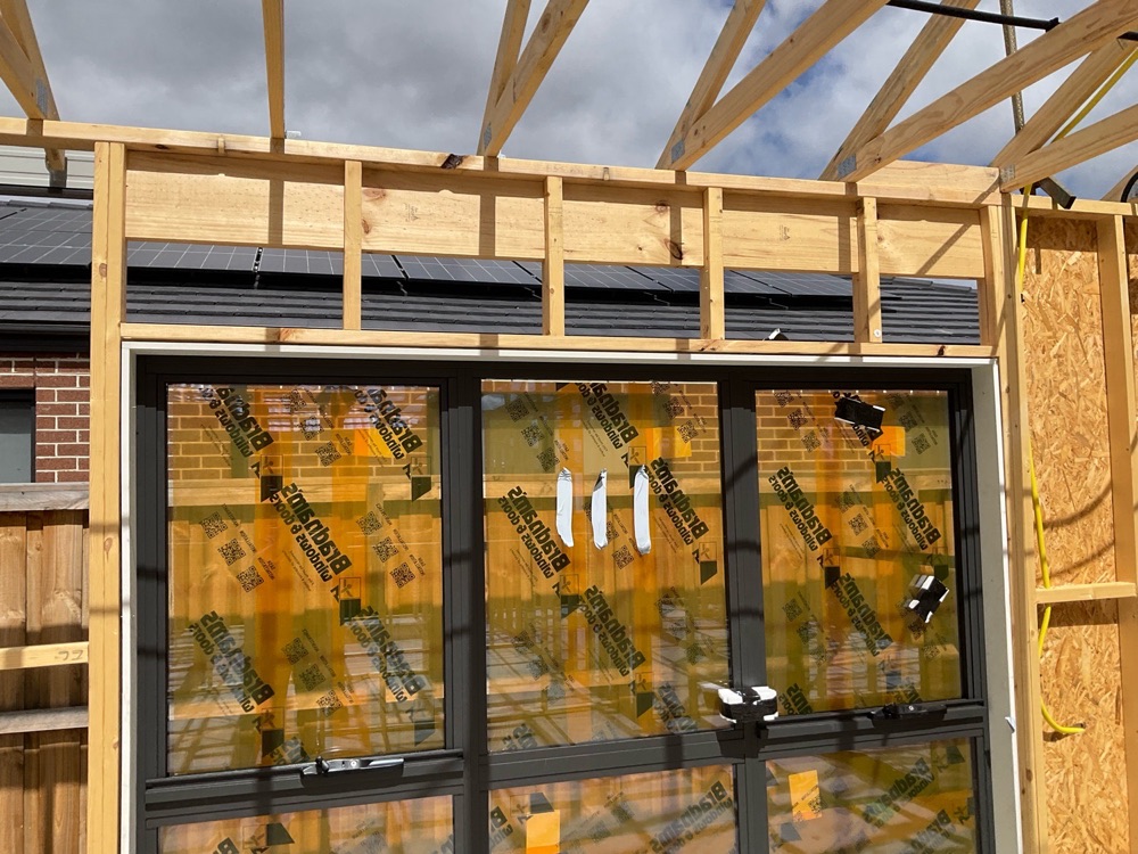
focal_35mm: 29
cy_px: 427
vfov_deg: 48.2
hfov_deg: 61.7
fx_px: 953
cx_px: 569
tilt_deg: +3.5
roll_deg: +2.7
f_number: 1.8
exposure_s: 1/3534
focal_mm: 3
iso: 16
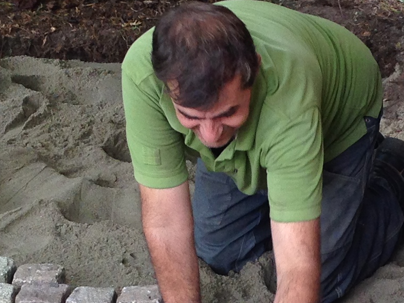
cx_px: 339
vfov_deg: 10.4
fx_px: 1646
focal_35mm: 141
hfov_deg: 13.9
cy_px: 295
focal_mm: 4.12
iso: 80
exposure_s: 1/120
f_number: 2.4
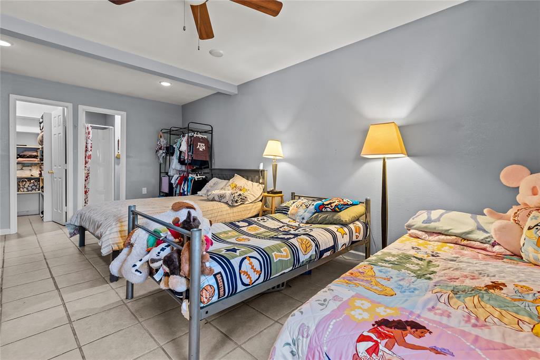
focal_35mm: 16
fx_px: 240
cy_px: 180
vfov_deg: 73.7
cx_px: 270
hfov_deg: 96.8
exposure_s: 1/2
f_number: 8
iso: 500
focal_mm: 16
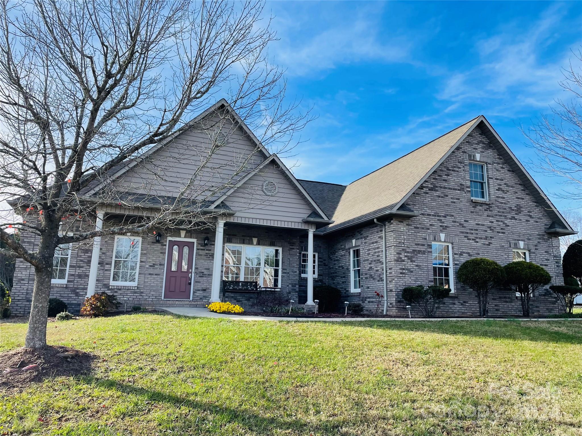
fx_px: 437
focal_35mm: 26
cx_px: 291
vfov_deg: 53.1
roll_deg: -0.7
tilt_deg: +13.5
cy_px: 218
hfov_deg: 67.3
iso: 32
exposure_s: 1/1689
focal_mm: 4.2
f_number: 1.6
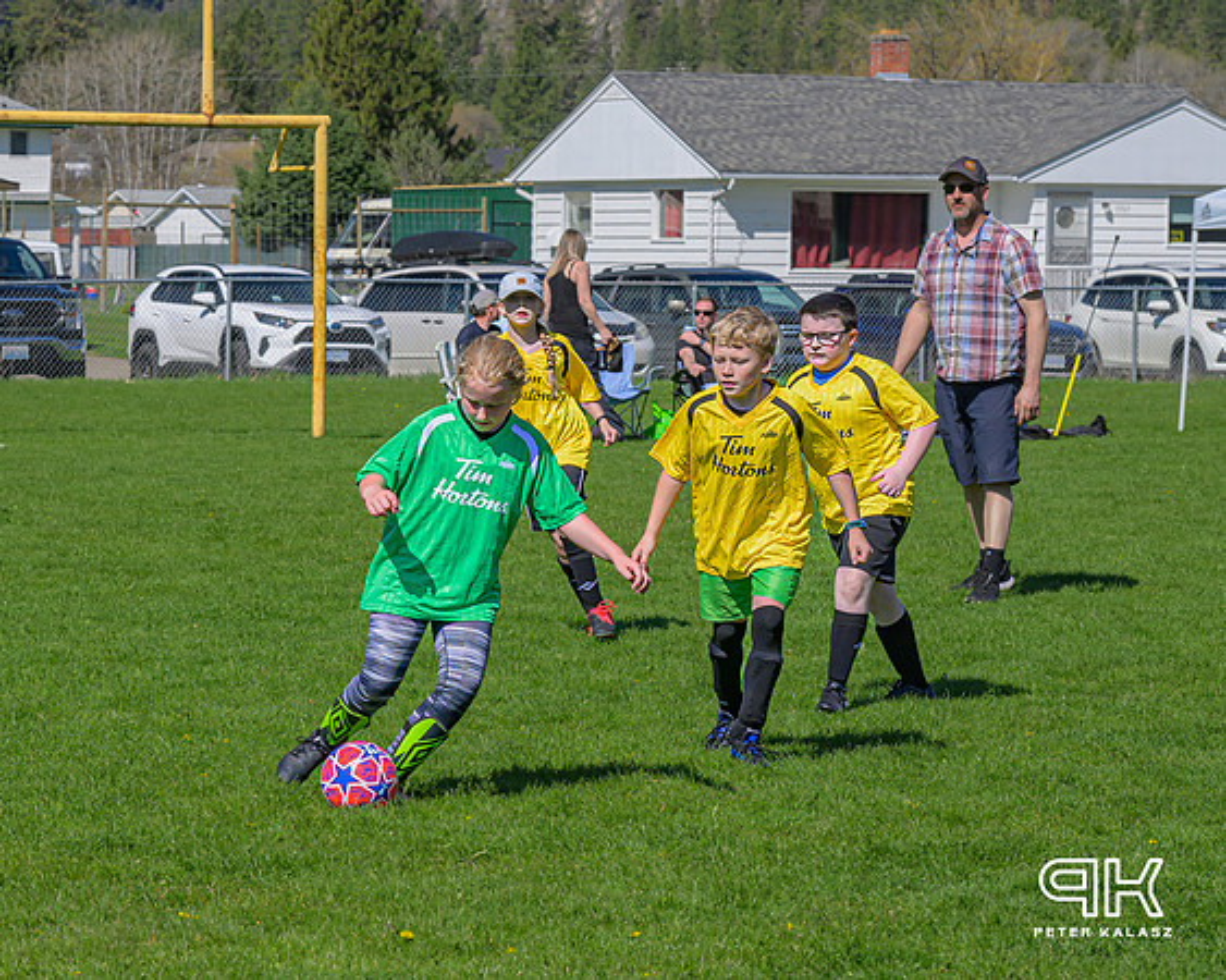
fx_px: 5684
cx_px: 251
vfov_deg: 9.9
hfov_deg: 12.3
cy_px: 475
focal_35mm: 157
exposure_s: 1/500
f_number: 6.3
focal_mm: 70
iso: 160
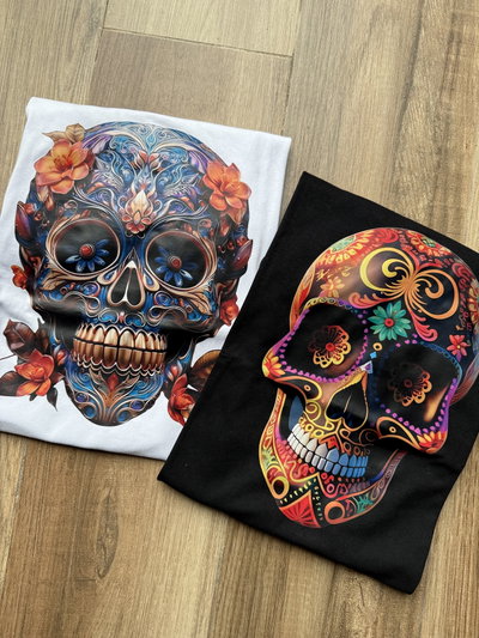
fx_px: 443
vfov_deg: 71.6
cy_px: 319
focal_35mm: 24
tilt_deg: -84.9
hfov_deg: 56.8
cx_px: 240
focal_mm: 6.76
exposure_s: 1/121
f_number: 1.78
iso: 64
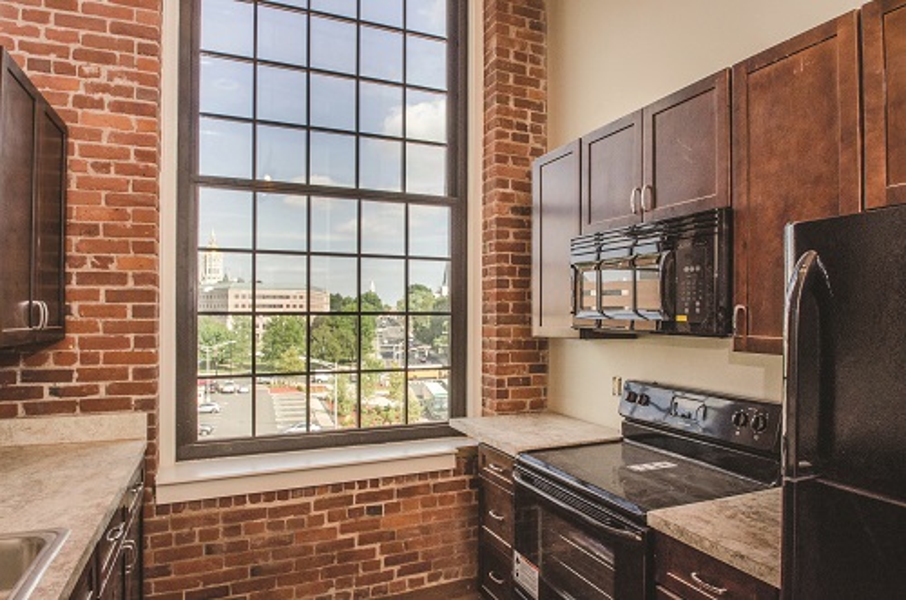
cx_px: 453
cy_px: 300
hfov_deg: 81.3
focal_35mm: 21
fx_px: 527
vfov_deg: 59.3
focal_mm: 14
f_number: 11
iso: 400
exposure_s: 1/250
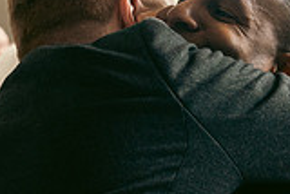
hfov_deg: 15.2
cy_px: 197
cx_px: 214
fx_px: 1080
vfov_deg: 10.2
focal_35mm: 134
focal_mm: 37
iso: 640
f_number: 3.5
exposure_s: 1/160
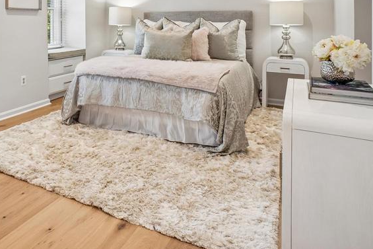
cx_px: 86
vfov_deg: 40.6
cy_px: 28
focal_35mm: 30
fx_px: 310
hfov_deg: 58.3
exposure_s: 1/20
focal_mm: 11
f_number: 8
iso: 500
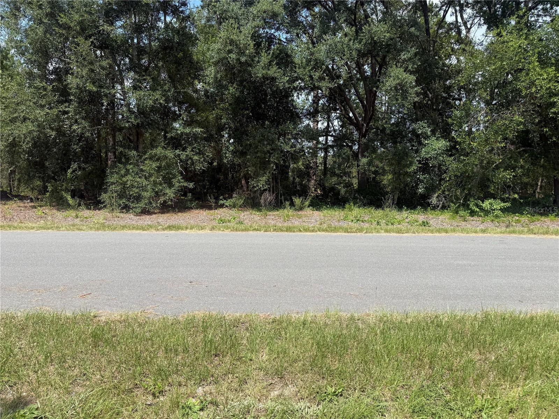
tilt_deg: -2.4
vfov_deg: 56.8
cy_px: 210
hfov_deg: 71.6
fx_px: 388
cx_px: 280
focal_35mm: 24
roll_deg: -1.2
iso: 80
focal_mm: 6.76
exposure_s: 1/2801
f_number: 1.78
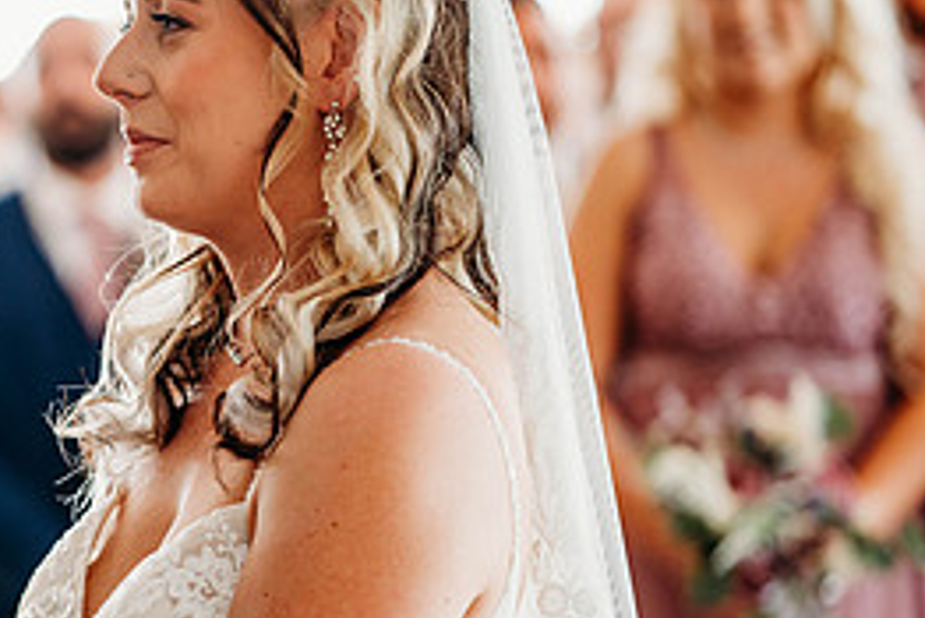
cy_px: 314
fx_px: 4833
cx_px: -74
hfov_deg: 10.8
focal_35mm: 188
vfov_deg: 7.3
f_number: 2
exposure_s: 1/200
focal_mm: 85
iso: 900
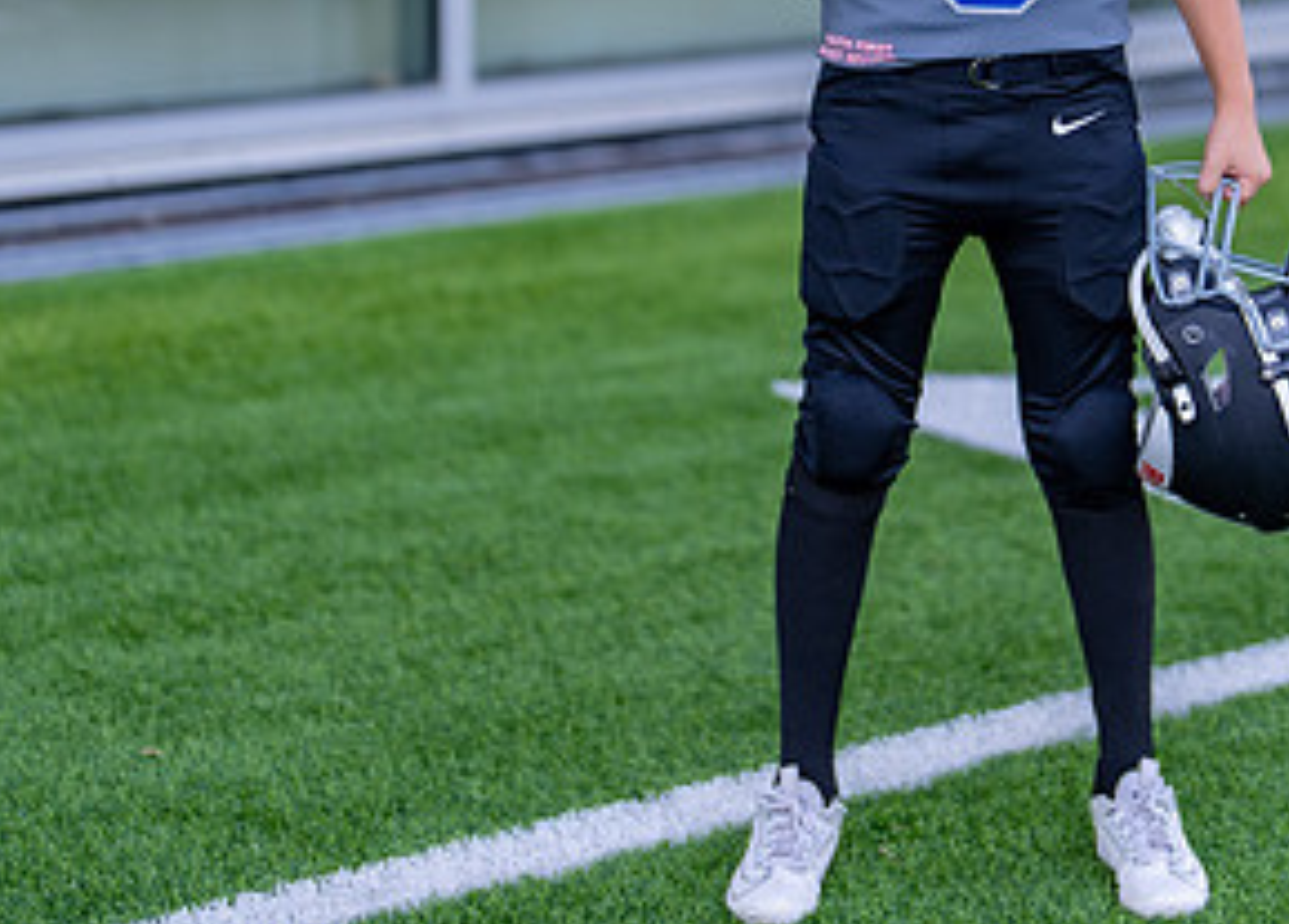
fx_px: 4104
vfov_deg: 12.7
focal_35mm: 112
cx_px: 1002
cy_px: -6
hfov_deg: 17.7
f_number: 1.2
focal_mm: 50
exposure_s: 1/640
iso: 100
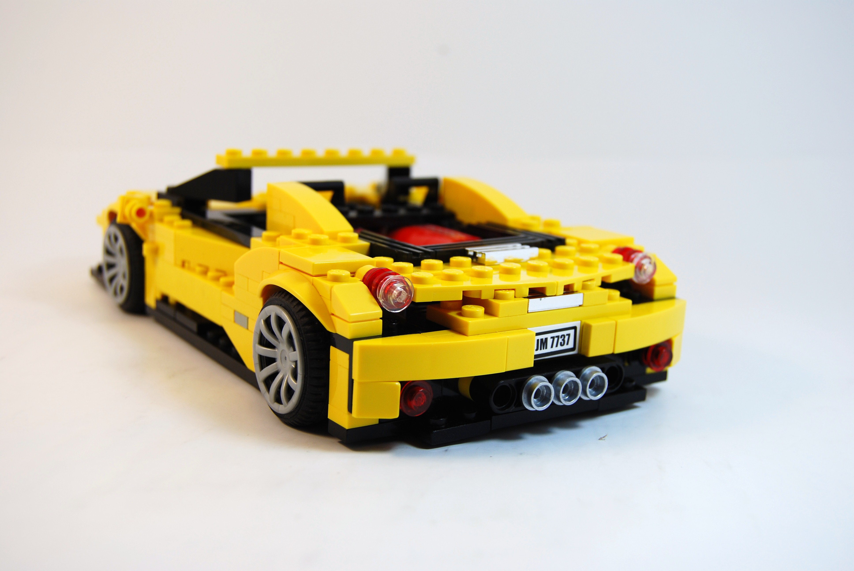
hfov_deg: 42.3
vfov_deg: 29.0
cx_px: 427
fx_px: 1104
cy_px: 286
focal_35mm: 46
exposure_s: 1/125
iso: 125
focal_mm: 31
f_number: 5.6
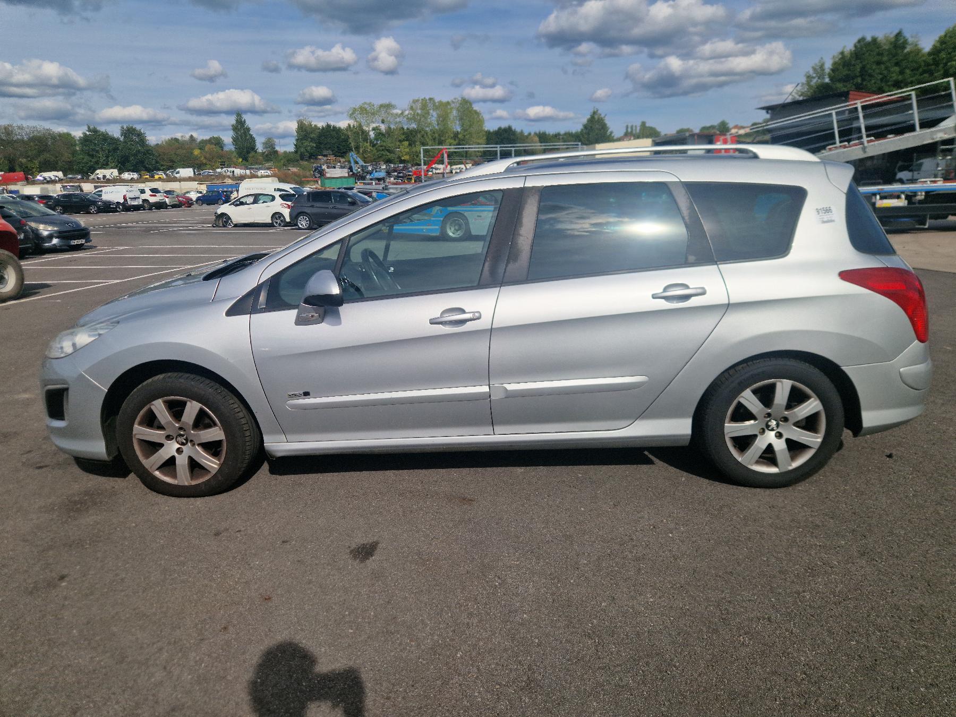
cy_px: 358
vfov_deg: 58.9
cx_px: 478
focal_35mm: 23
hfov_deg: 73.9
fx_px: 635
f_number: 1.8
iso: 50
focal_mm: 5.4
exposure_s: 1/3333
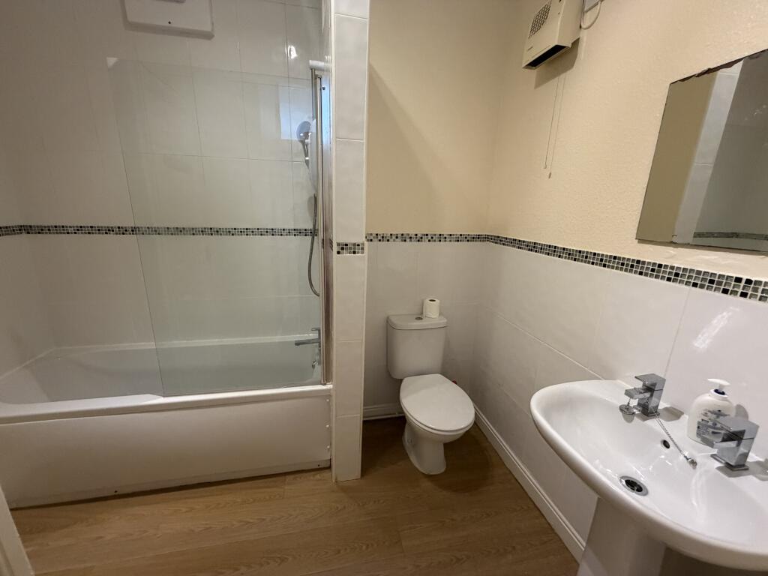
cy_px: 288
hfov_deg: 102.1
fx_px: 311
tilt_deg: -14.2
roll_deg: -1.5
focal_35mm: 14
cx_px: 384
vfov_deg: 85.7
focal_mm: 2.22
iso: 400
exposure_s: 1/50
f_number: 2.2
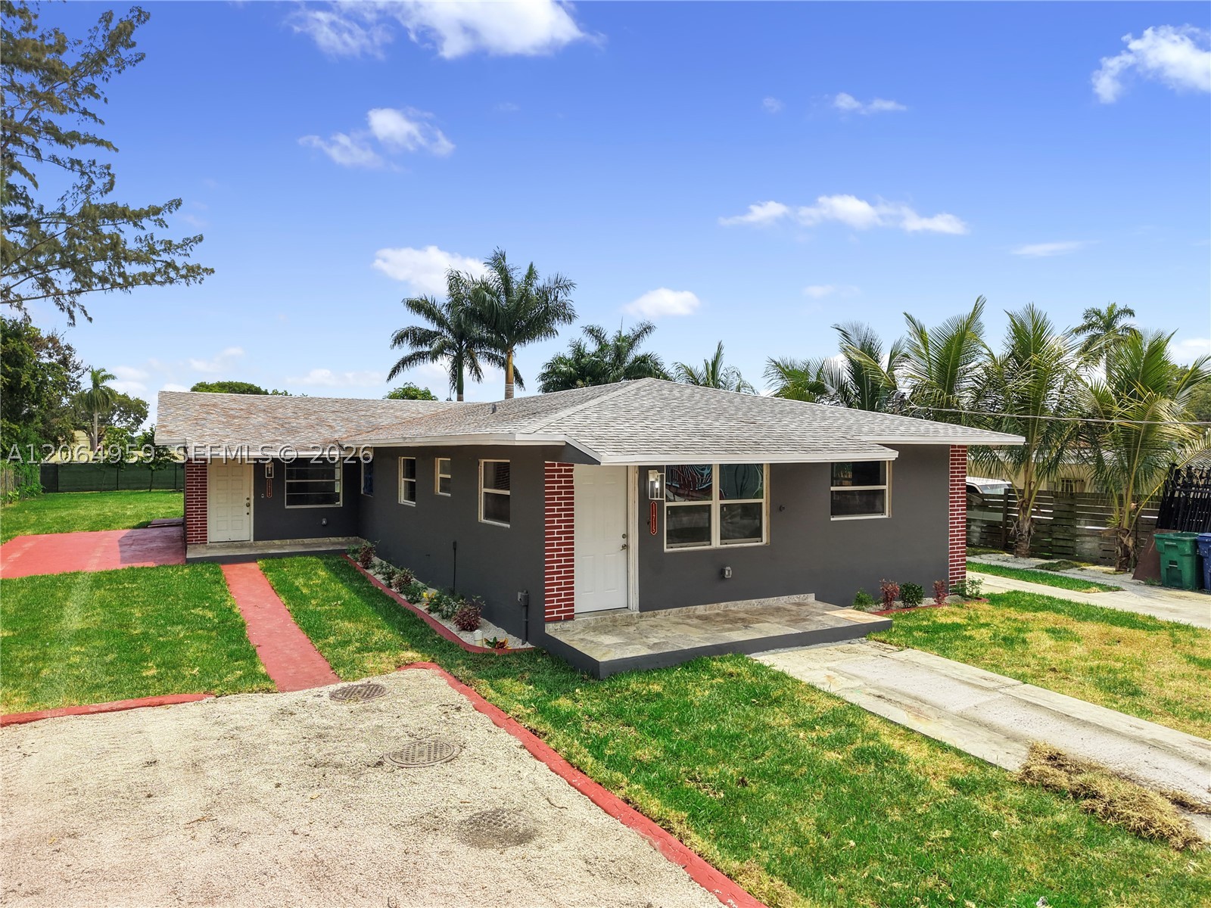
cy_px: 454
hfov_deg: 71.6
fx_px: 840
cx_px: 606
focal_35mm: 24
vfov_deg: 56.8
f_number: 1.8
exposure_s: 1/2500
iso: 140
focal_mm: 8.67
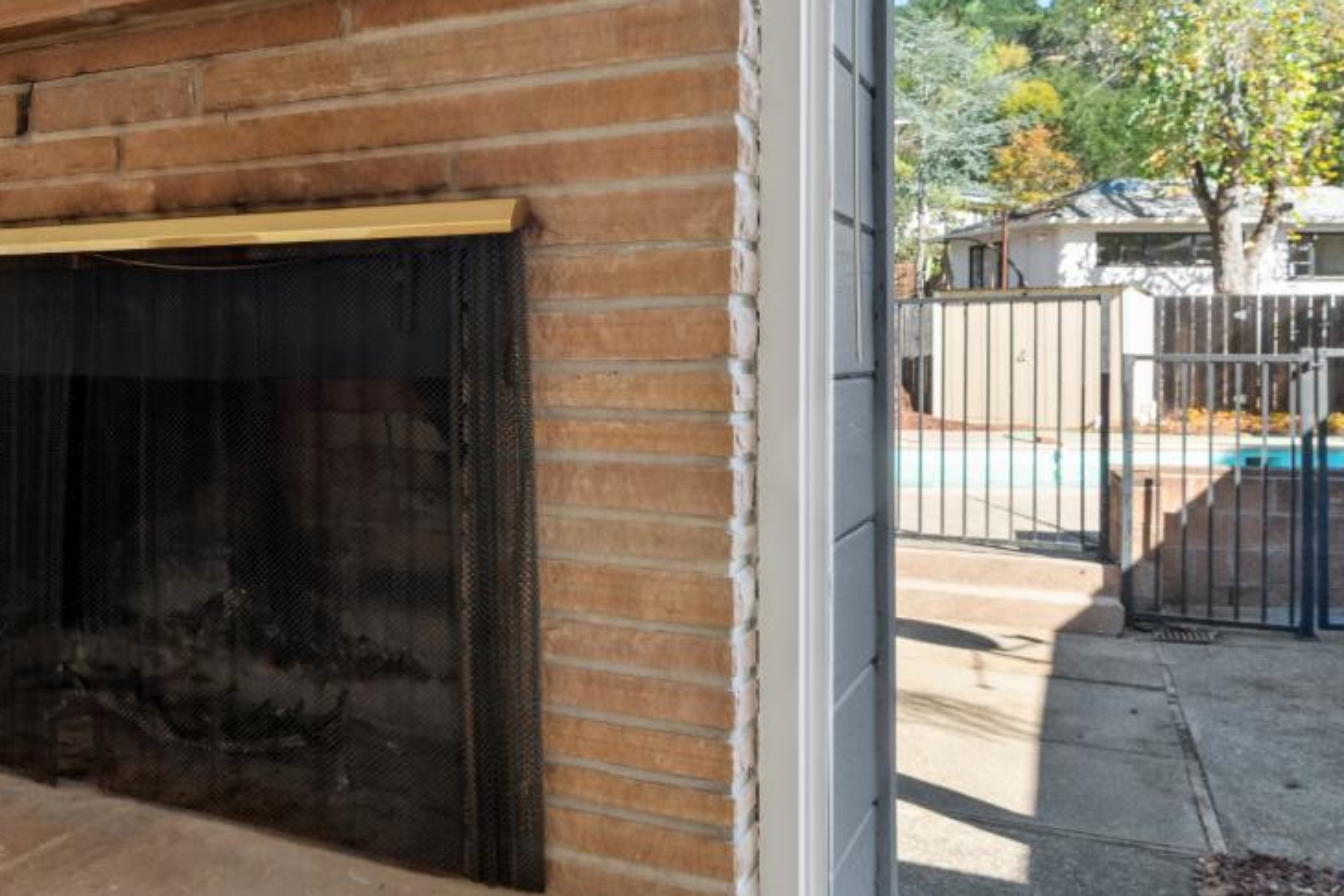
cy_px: 330
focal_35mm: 35
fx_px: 1307
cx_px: 219
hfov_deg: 50.3
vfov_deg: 37.6
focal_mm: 17
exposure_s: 1/10
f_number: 11
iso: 320
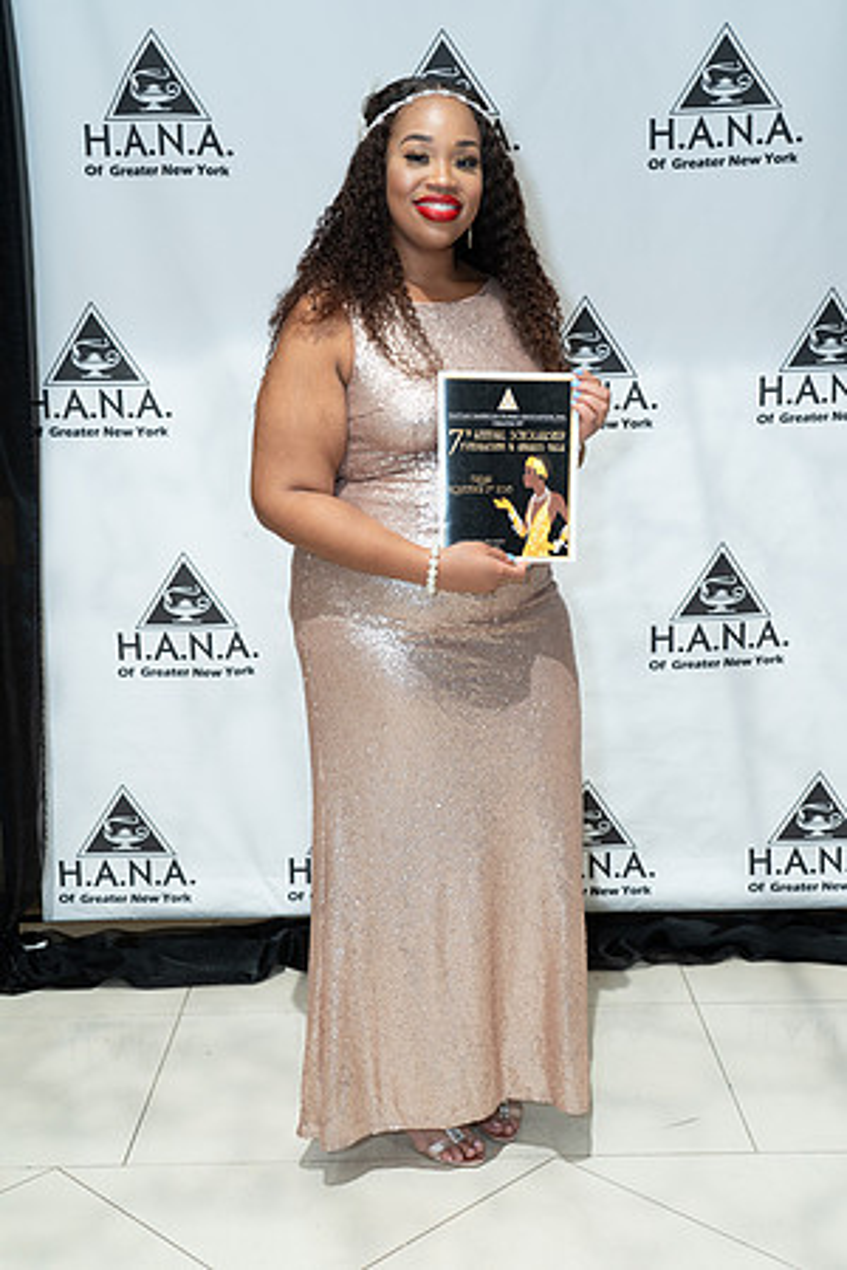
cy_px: 635
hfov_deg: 32.6
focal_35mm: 41
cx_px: 424
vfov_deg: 47.4
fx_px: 1447
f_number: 5
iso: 640
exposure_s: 1/160
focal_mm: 41
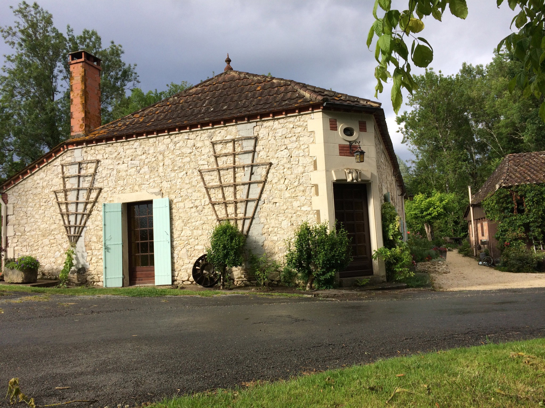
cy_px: 204
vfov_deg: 48.2
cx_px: 272
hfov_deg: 61.7
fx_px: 457
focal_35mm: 29
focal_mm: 4.15
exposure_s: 1/1642
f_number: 2.2
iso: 32
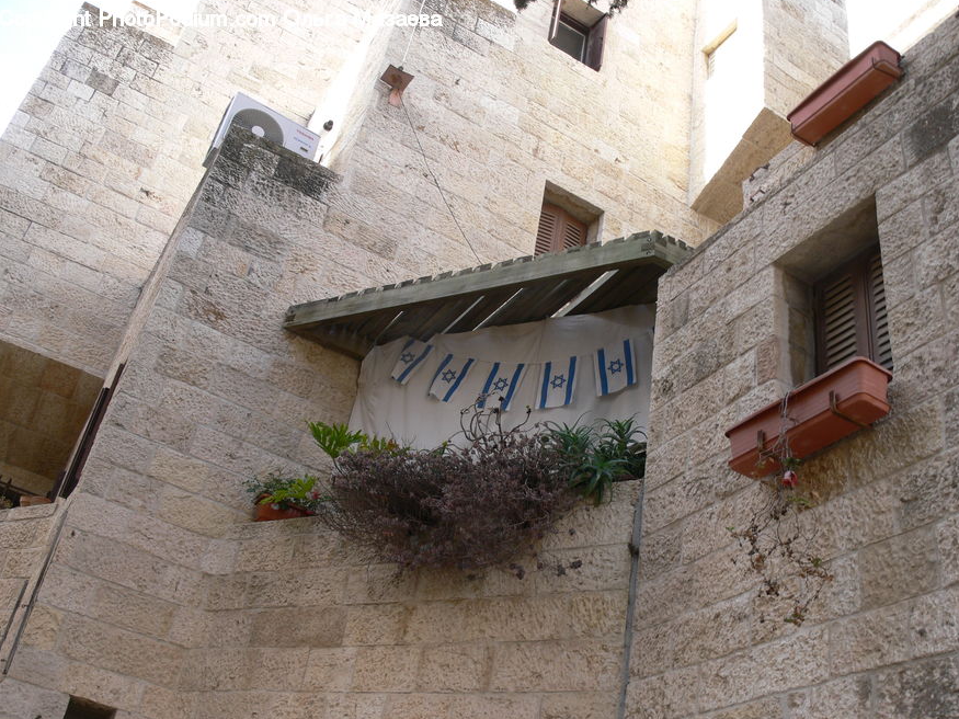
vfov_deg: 39.6
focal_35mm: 36
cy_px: 362
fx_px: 997
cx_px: 491
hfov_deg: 51.4
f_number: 4
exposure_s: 1/80
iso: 80
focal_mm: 7.4
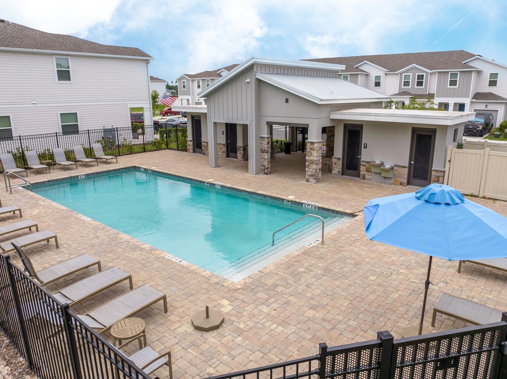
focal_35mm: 25
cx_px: 261
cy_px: 191
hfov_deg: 69.4
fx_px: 366
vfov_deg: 54.8
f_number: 2.8
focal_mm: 12.29
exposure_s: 1/1250
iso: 100
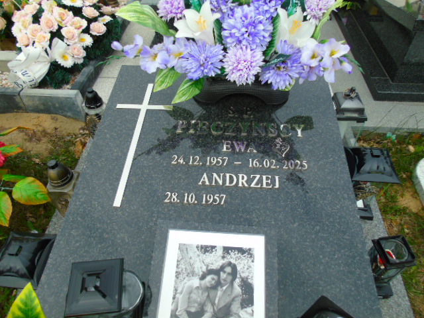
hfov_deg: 69.4
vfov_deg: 54.9
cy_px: 159
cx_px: 212
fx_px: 306
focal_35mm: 25
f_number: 3.4
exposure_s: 1/500
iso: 80
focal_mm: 4.4
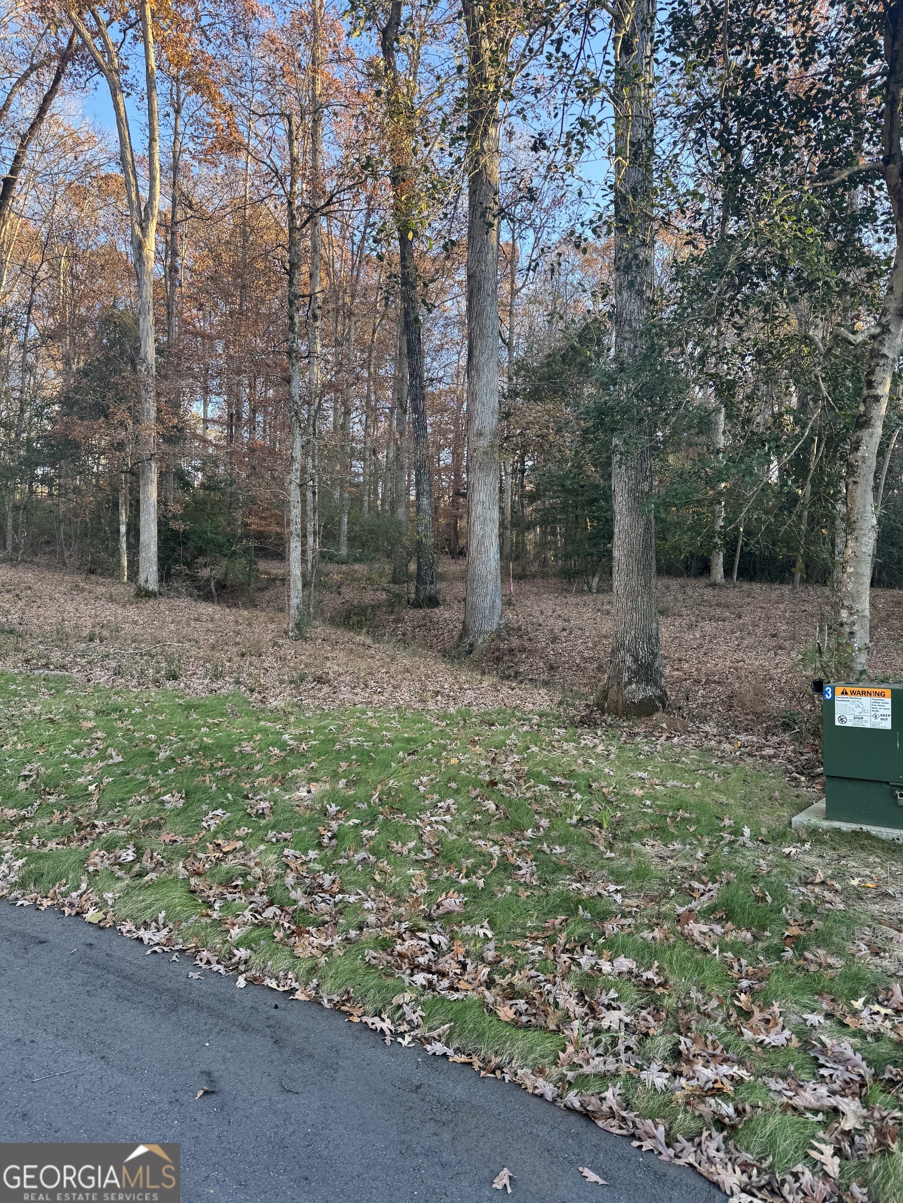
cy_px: 602
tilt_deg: -3.3
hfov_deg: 56.8
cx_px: 452
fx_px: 835
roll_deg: -2.6
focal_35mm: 24
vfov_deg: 71.6
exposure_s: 1/172
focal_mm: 6.76
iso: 64
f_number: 1.78
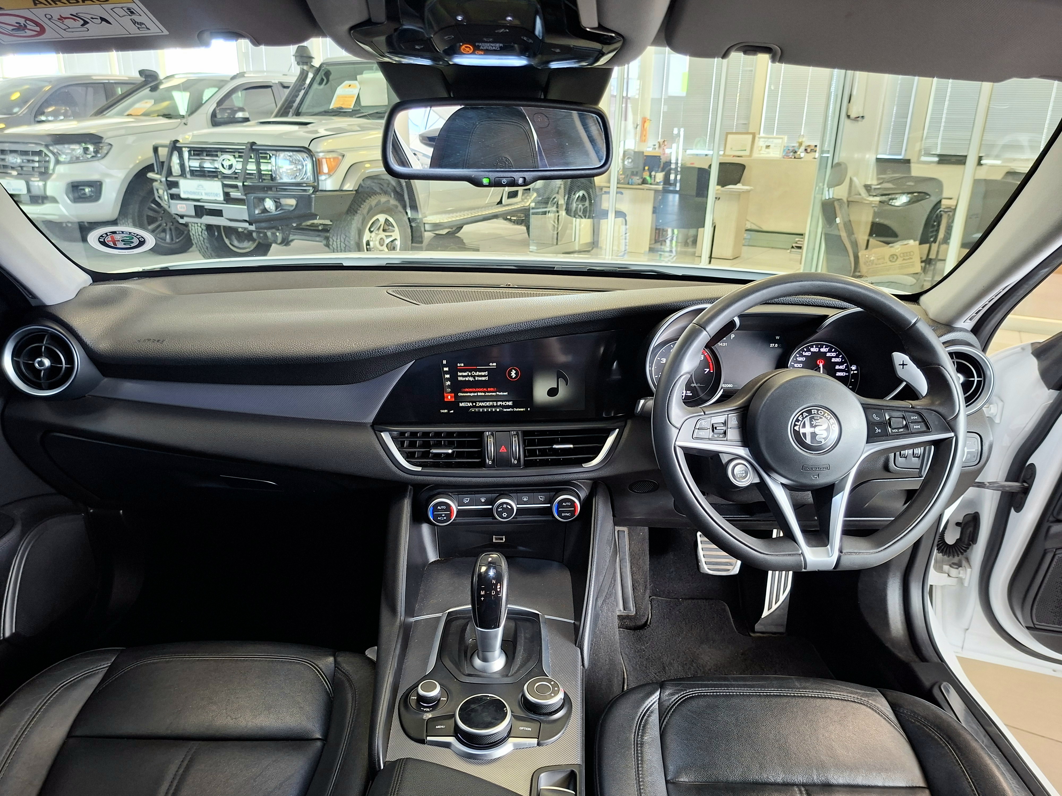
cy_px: 398
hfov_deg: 73.9
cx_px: 531
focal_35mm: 23
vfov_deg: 58.9
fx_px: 706
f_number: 1.8
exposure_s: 1/50
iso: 250
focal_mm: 5.54
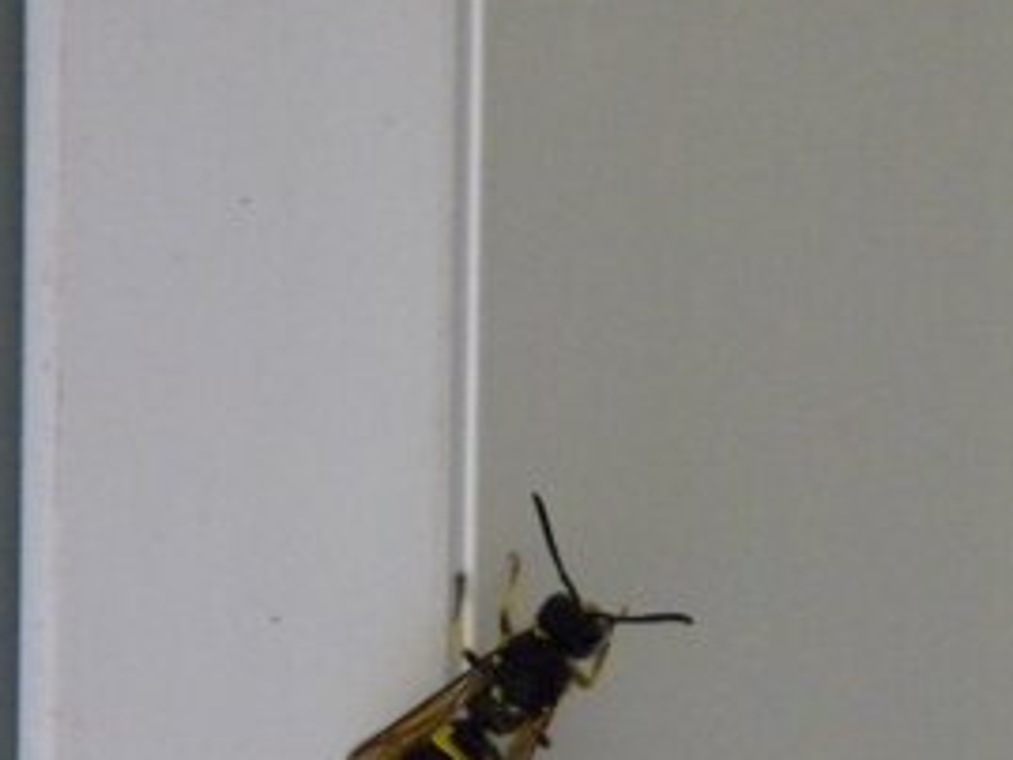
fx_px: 10188
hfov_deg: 5.7
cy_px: 677
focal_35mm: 348
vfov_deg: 4.3
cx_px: 497
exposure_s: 1/68.2
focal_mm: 33.1
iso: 800
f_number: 5.2
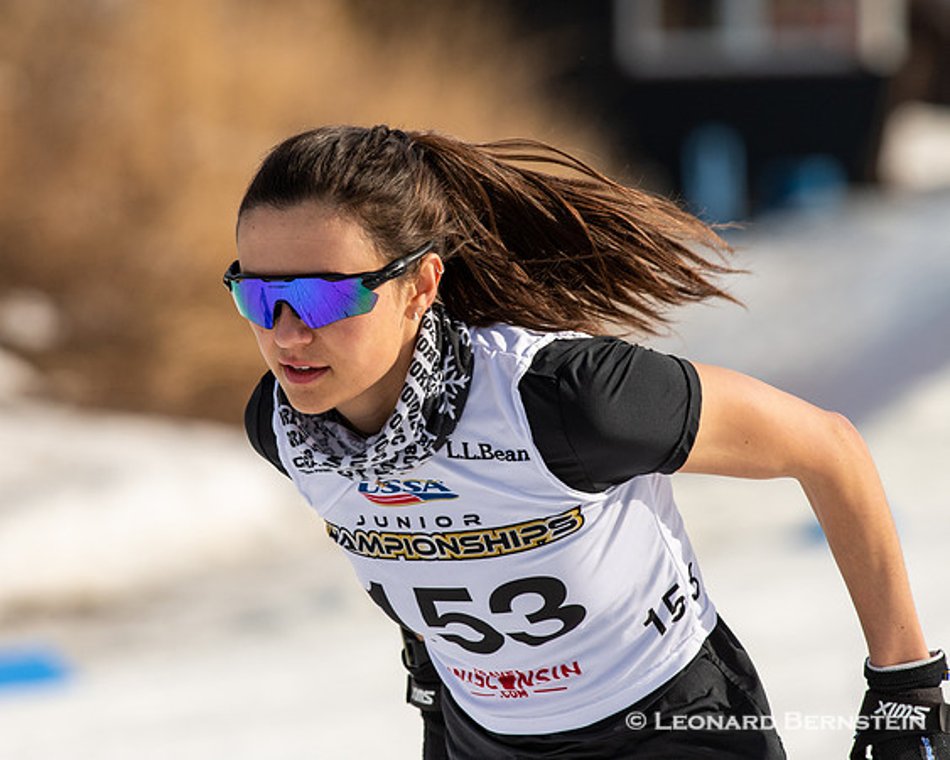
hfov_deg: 3.8
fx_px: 14245
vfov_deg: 3.1
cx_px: 380
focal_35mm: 507
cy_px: 380
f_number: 6.3
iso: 400
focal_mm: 300
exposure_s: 1/2000
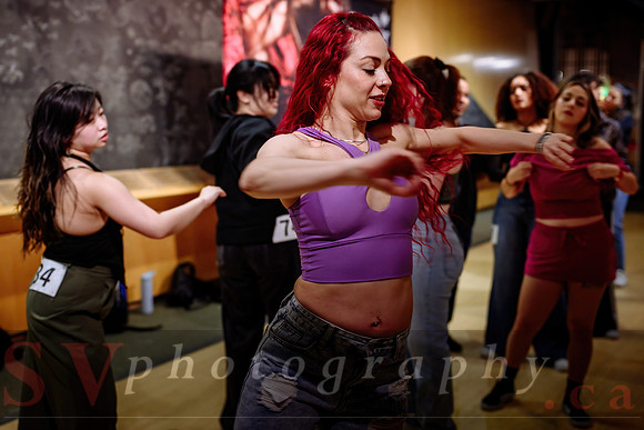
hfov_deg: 45.7
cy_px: 175
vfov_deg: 31.4
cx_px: 322
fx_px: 764
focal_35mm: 43
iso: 1600
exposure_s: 1/250
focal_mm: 36
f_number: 2
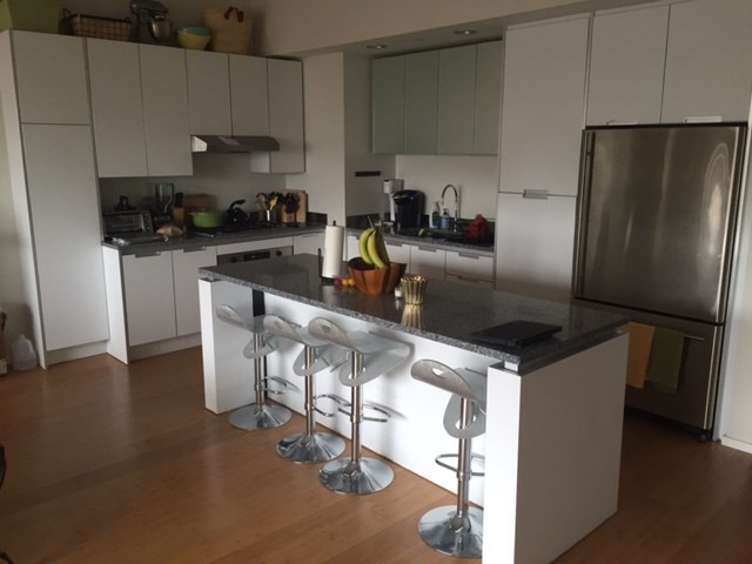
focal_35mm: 29
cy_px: 282
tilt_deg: -10.9
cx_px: 376
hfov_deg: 61.7
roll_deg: -0.3
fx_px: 630
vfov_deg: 48.2
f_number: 2.2
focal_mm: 4.15
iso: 64
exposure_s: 1/30
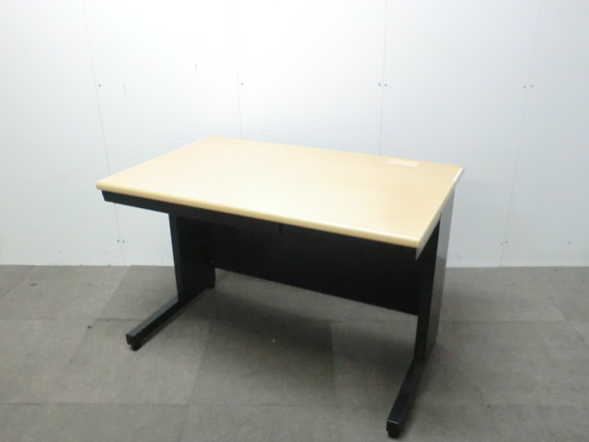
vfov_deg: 44.2
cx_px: 294
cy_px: 221
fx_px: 544
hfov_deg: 56.8
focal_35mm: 32
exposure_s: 1/40
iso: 800
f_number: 3.5
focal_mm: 5.8
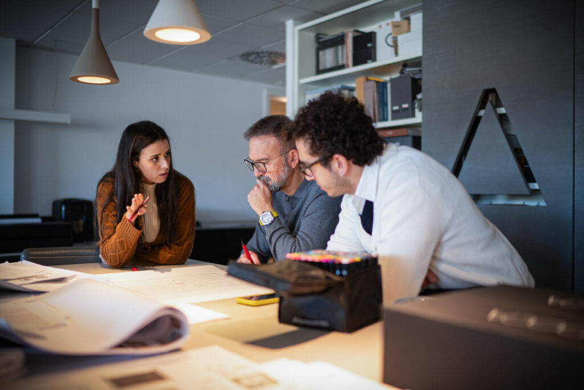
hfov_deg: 54.4
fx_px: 568
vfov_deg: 37.9
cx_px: 292
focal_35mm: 35
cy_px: 195
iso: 100
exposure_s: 1/60
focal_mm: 35
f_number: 1.4
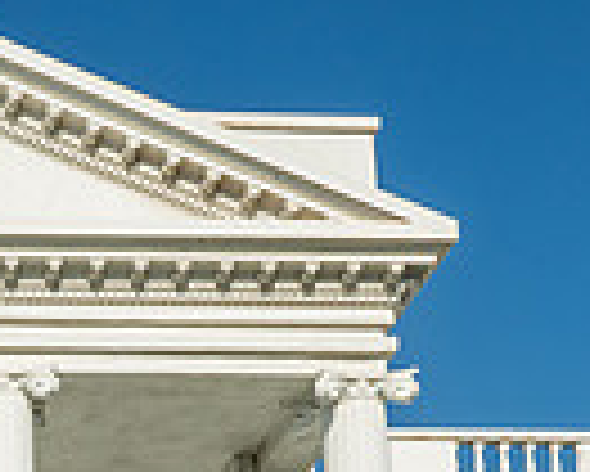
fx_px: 1747
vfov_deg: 13.7
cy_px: 861
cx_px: -167
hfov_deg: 18.0
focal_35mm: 100
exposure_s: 1/200
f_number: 16
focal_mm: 24
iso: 200
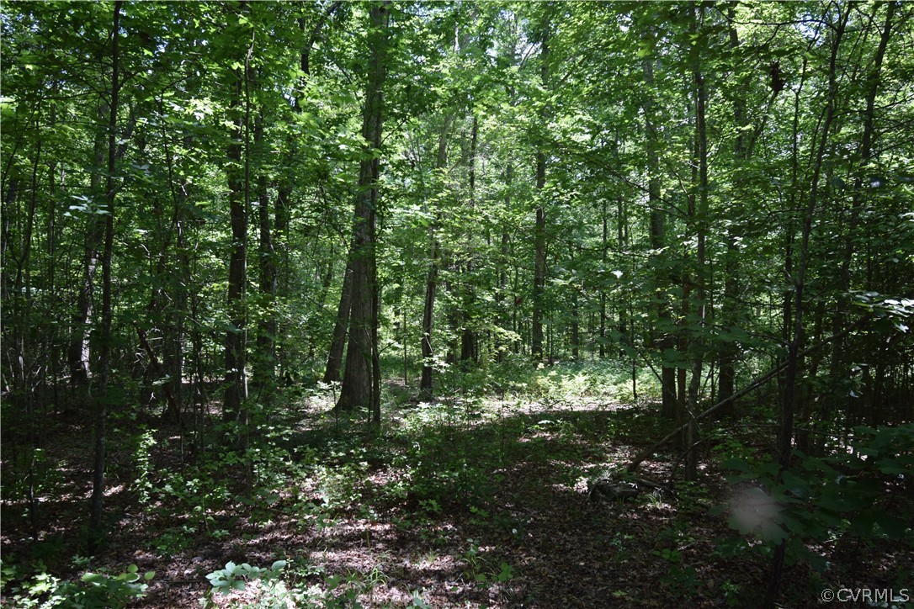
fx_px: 762
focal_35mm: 30
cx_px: 457
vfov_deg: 43.6
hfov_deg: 61.9
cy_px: 304
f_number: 6.3
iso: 400
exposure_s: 1/160
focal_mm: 20
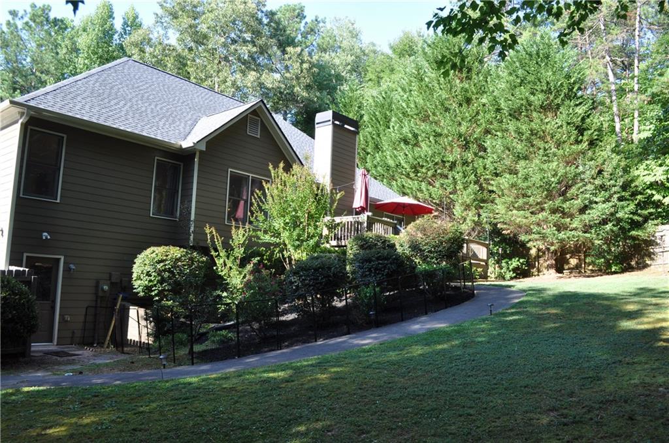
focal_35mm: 27
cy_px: 222
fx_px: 501
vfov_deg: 47.8
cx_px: 334
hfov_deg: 67.5
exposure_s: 1/50
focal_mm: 18
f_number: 9
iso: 200
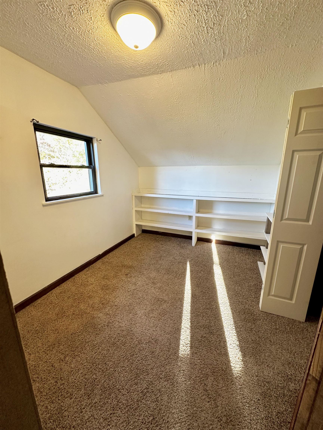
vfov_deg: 102.1
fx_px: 174
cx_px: 162
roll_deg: -0.5
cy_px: 215
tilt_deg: -13.3
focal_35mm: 14
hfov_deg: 85.7
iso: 200
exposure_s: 1/60
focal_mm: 2.22
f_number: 2.2
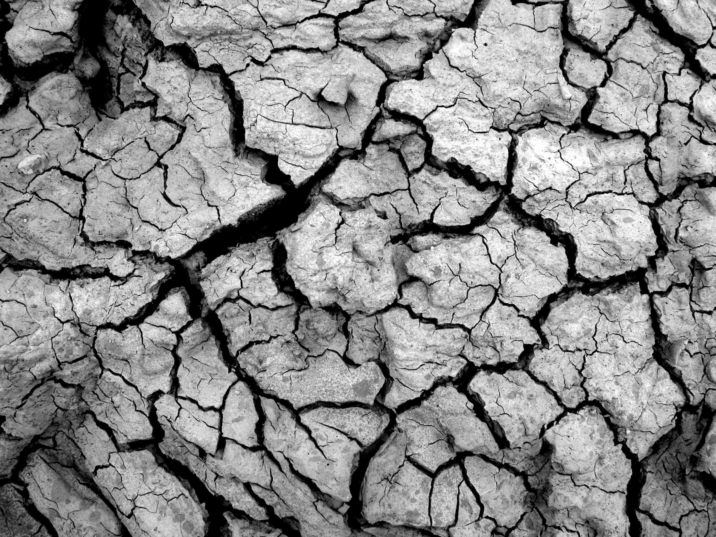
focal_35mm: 35
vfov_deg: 40.7
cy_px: 268
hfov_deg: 52.6
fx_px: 724
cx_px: 358
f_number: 5
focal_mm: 8.9
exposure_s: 1/259
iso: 100
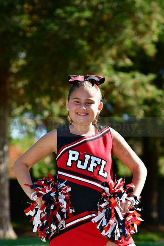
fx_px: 1383
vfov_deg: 10.2
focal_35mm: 202
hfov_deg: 6.8
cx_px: 82
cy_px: 123
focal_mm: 135
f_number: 4.5
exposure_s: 1/1000
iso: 400
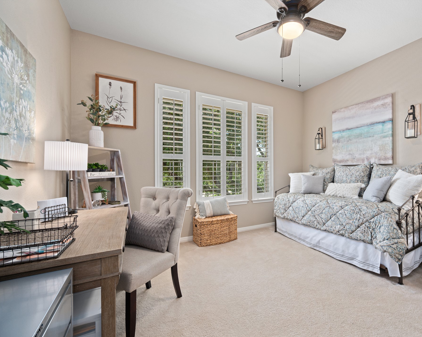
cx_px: 256
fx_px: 200
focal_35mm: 16
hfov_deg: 91.7
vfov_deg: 80.4
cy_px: 170
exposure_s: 1/6
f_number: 8
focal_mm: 14
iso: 800
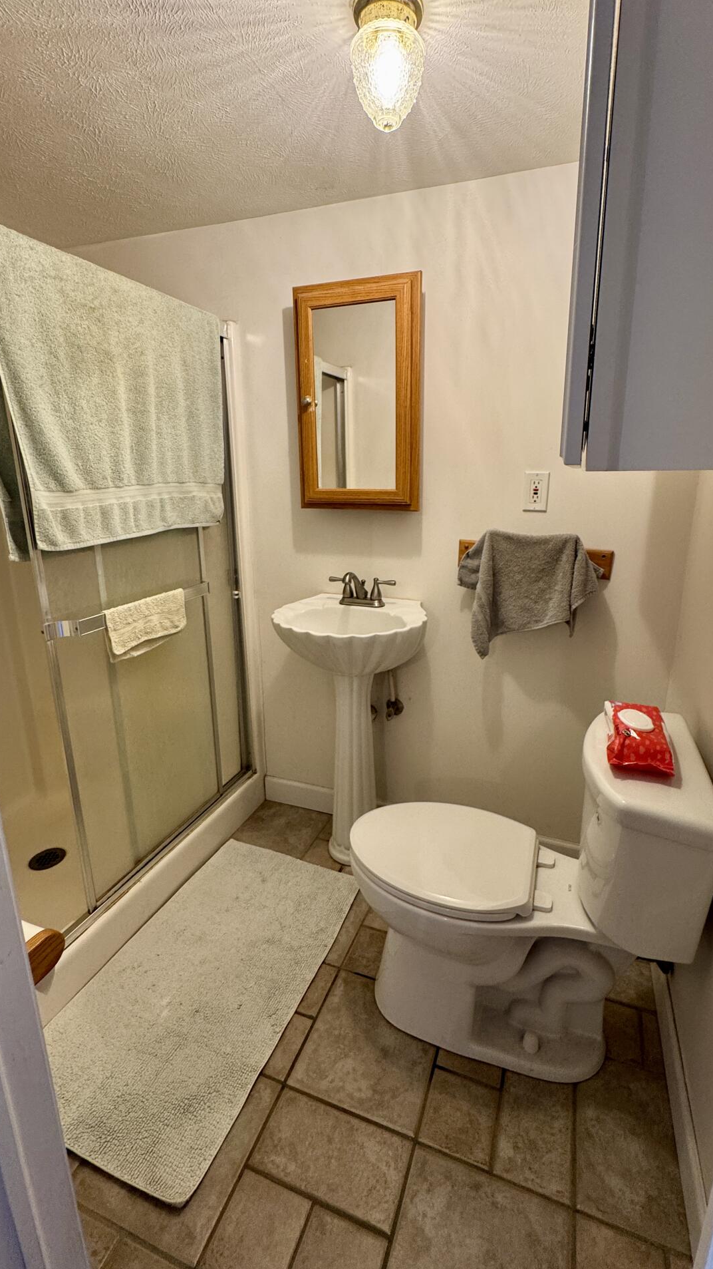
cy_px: 608
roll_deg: -0.6
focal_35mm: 16
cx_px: 384
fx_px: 538
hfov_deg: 67.0
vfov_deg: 99.3
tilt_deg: -14.7
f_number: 2.2
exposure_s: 1/60
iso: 160
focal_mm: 2.22
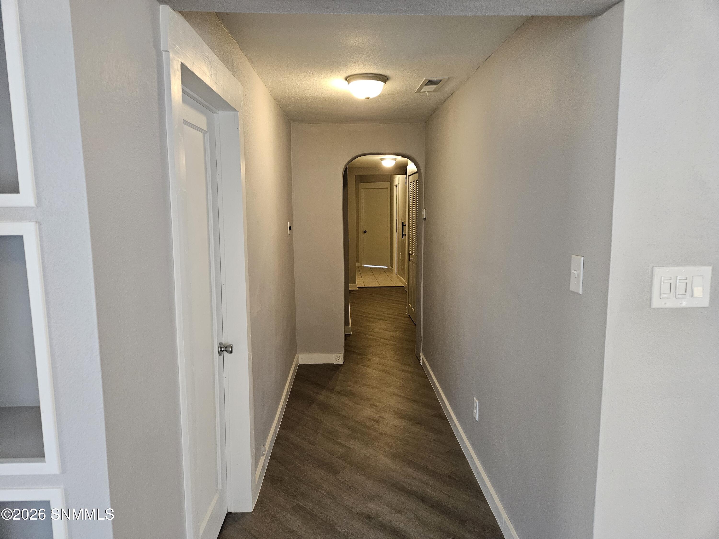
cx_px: 360
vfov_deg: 58.9
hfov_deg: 73.9
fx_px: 478
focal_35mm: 23
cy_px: 270
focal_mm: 5.4
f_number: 1.8
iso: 500
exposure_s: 1/120
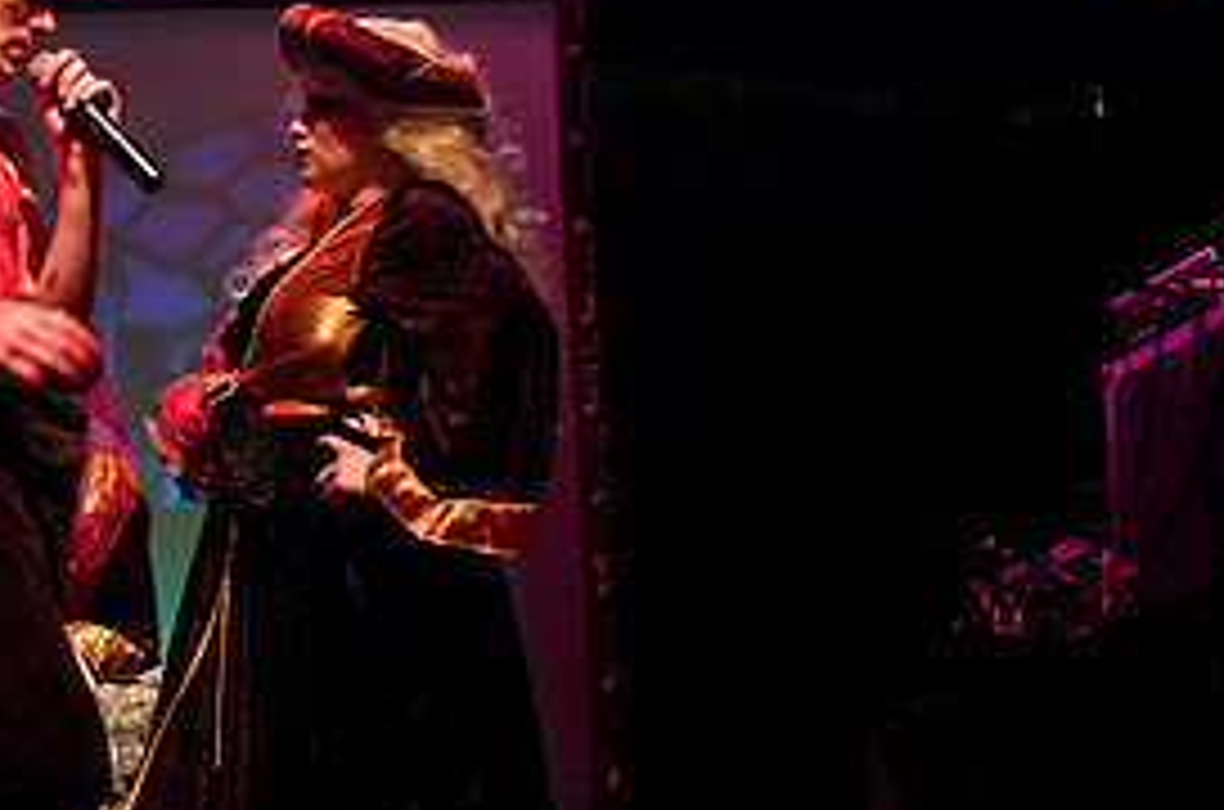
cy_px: 371
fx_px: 4342
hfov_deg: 15.7
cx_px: -4
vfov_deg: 10.7
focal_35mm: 128
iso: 640
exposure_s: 1/125
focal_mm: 40
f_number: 2.8
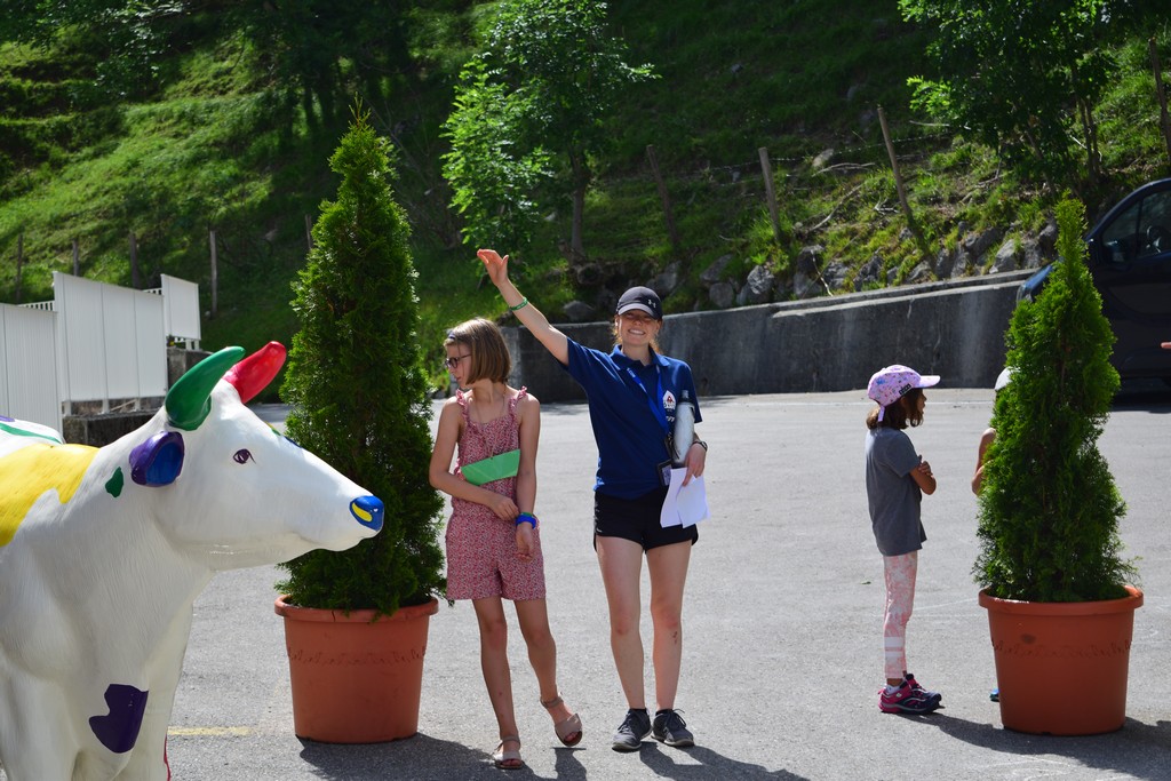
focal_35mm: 82
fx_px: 2684
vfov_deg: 16.6
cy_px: 390
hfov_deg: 24.6
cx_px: 586
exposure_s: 1/400
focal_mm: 55
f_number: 5.6
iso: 100
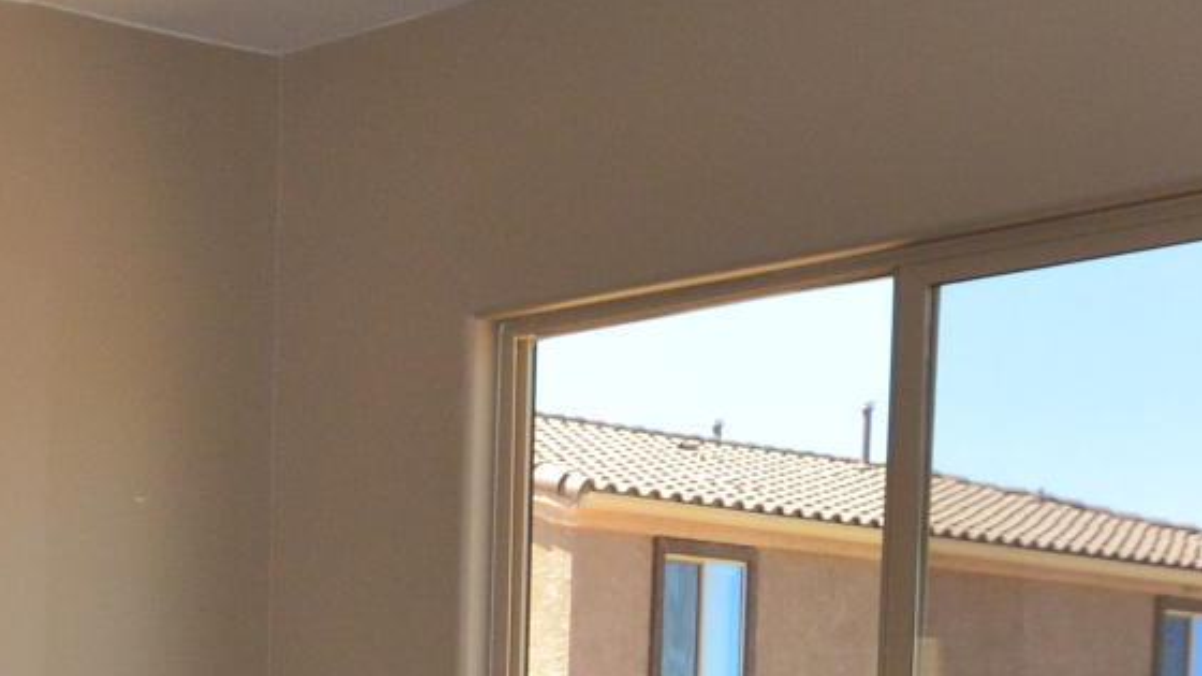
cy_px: 1247
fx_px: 3219
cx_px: -204
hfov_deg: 20.0
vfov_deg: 11.1
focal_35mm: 101
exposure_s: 1/160
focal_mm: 12
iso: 400
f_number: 9
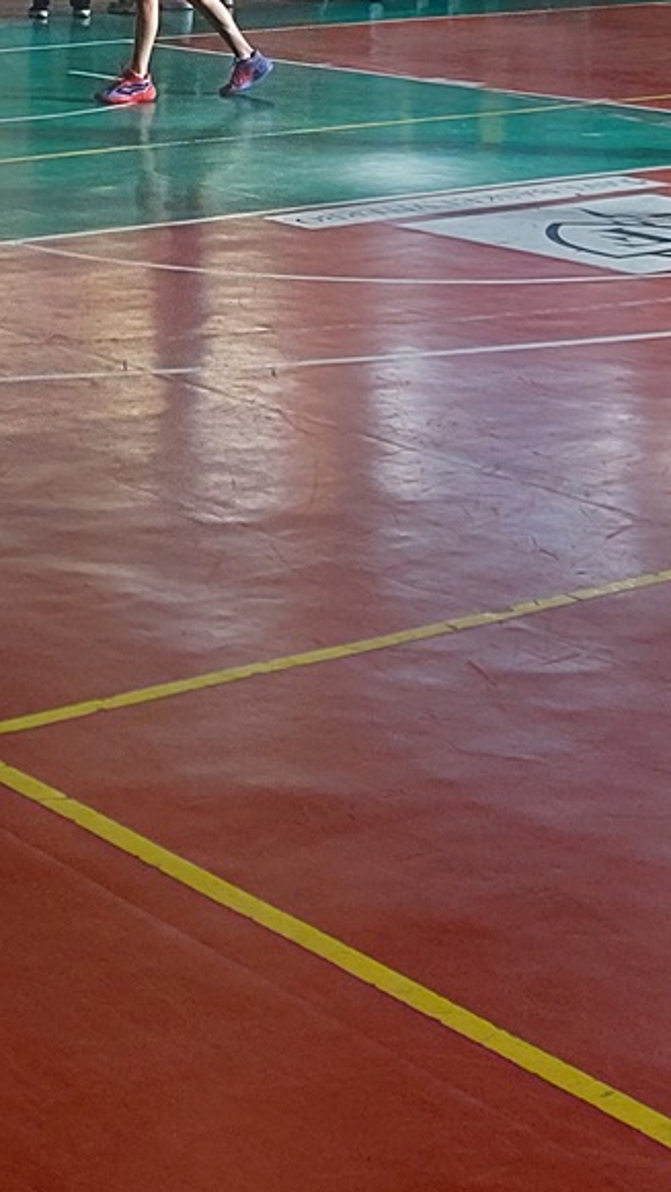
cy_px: -472
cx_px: 224
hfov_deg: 13.4
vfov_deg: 20.9
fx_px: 2846
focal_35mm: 90
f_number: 1.8
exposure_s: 1/50
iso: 40
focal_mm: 5.23
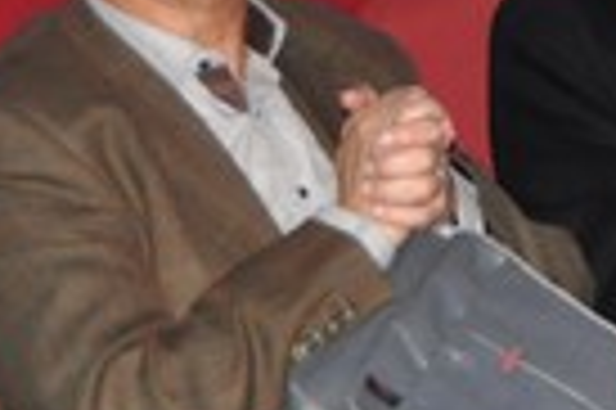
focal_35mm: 210
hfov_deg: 9.7
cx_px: 607
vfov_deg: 6.5
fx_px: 3589
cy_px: -88
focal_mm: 30
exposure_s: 1/60
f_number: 4.2
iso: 800
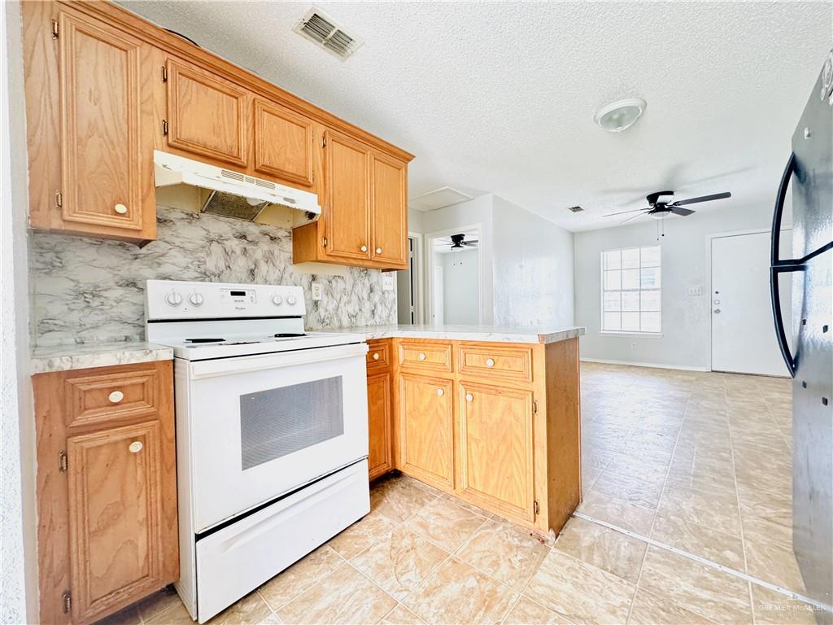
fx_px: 337
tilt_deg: -1.1
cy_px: 312
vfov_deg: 85.7
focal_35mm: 14
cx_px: 416
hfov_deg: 102.1
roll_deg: +0.0
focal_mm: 2.22
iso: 320
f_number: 2.2
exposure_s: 1/68
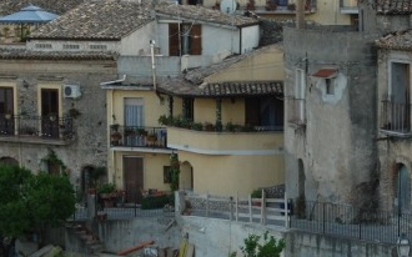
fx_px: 1493
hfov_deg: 15.7
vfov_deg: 9.8
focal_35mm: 133
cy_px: 177
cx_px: 231
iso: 180
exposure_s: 1/125
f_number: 5.6
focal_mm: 28
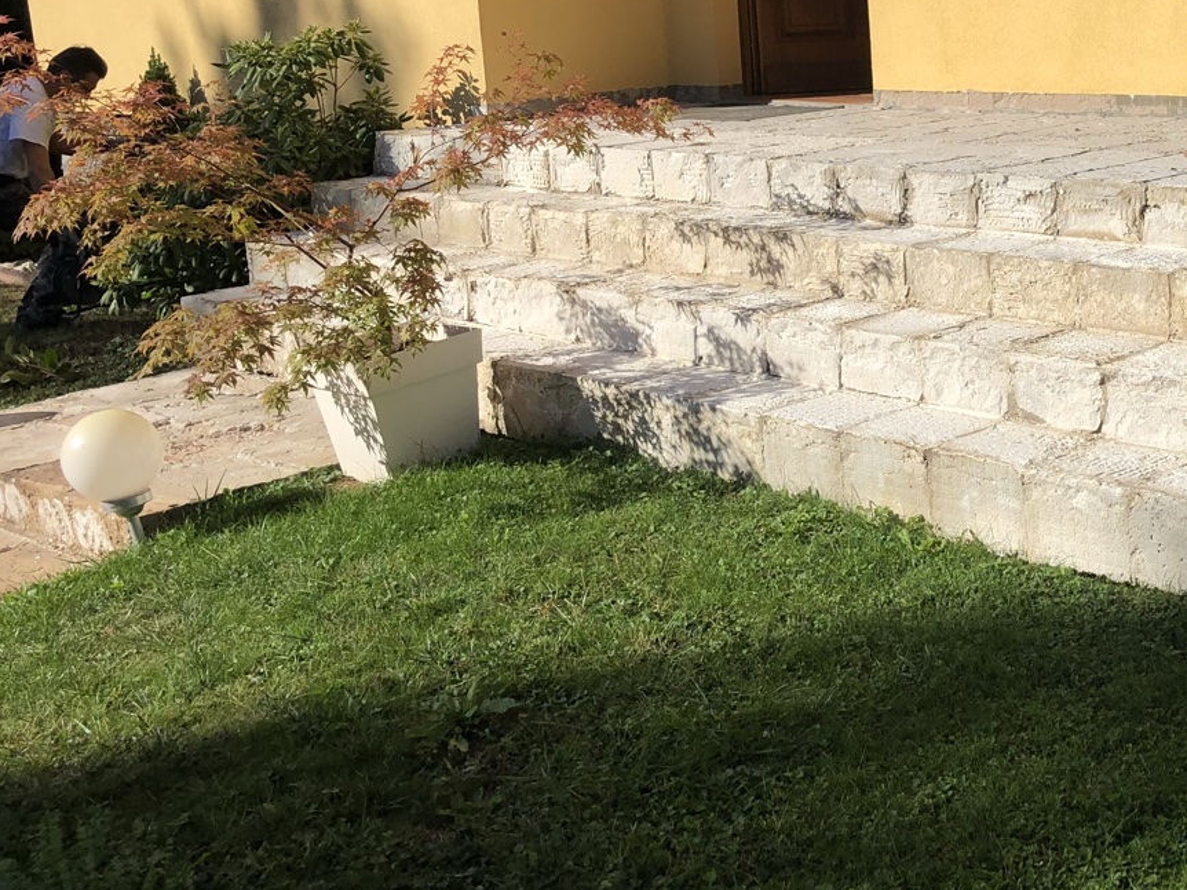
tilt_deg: -12.0
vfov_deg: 27.9
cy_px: 333
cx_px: 1001
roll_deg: +0.3
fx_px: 1783
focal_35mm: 52
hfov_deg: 35.3
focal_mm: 4
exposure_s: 1/3003
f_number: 1.8
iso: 20
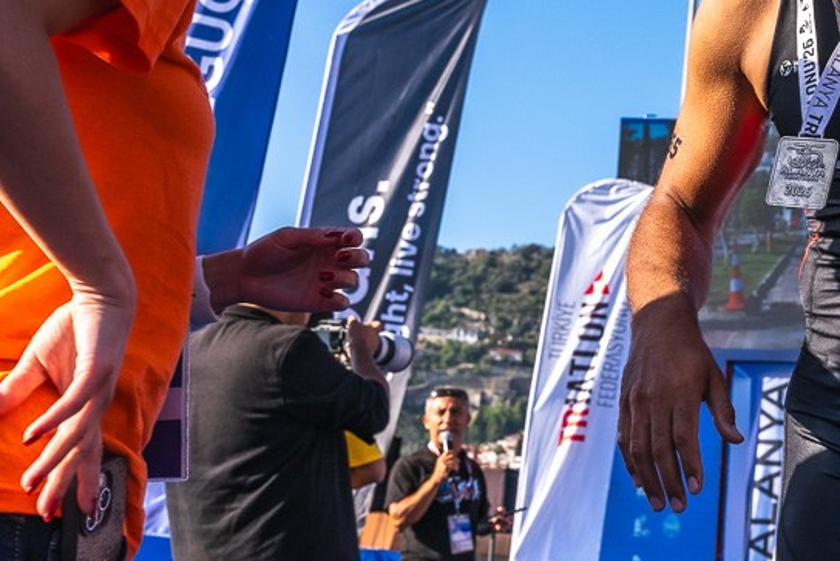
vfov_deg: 16.9
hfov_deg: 23.4
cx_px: 984
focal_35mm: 80
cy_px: 114
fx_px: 1867
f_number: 8
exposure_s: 1/640
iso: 200
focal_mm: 34
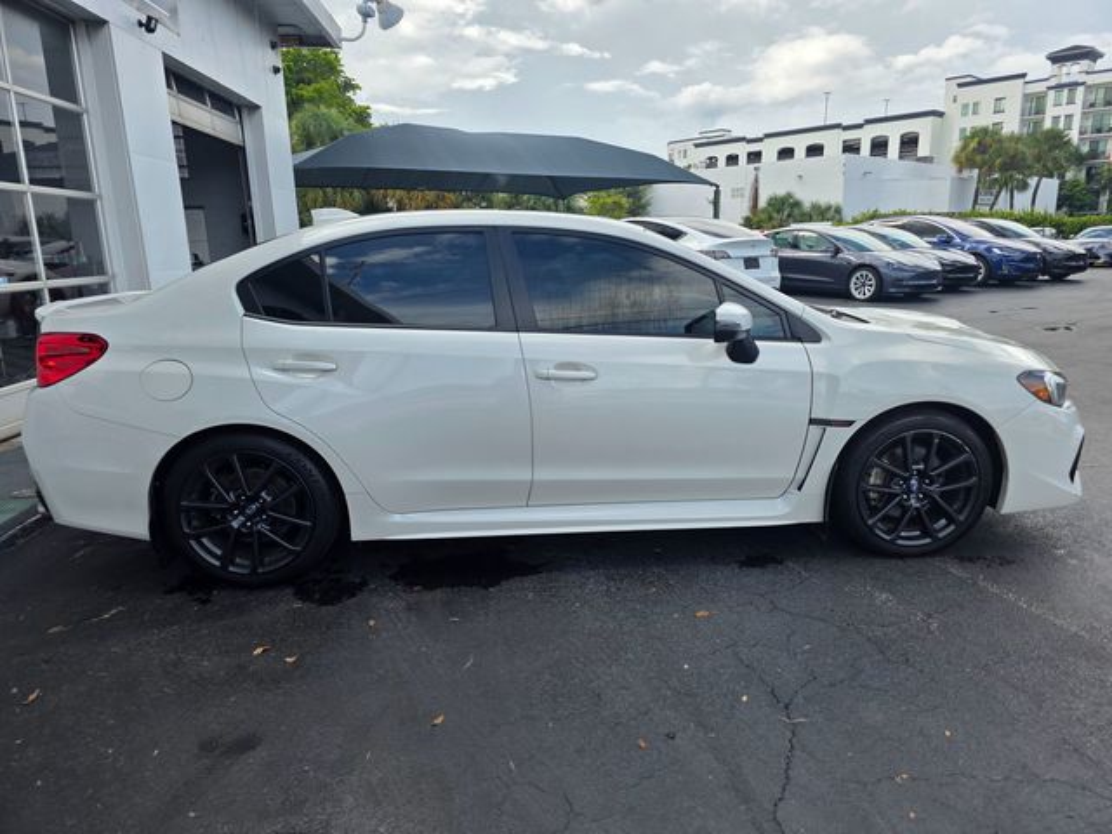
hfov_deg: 73.9
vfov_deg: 58.9
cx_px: 556
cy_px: 417
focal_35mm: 23
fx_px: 739
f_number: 1.7
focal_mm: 6.3
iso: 80
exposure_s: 1/2866
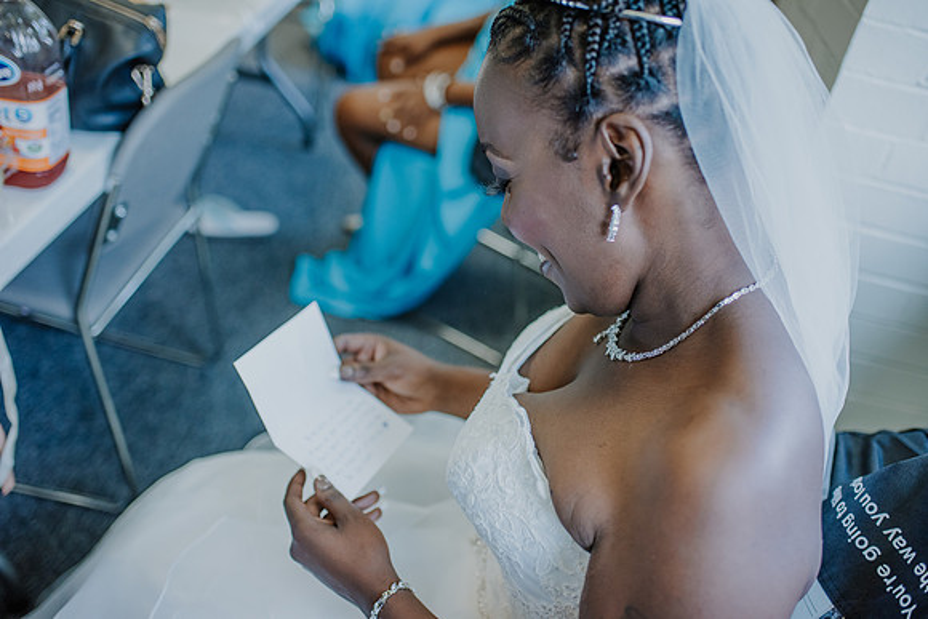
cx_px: 464
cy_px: 310
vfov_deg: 37.9
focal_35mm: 35
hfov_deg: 54.4
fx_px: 902
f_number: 2.2
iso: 1000
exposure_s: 1/400
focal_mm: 35
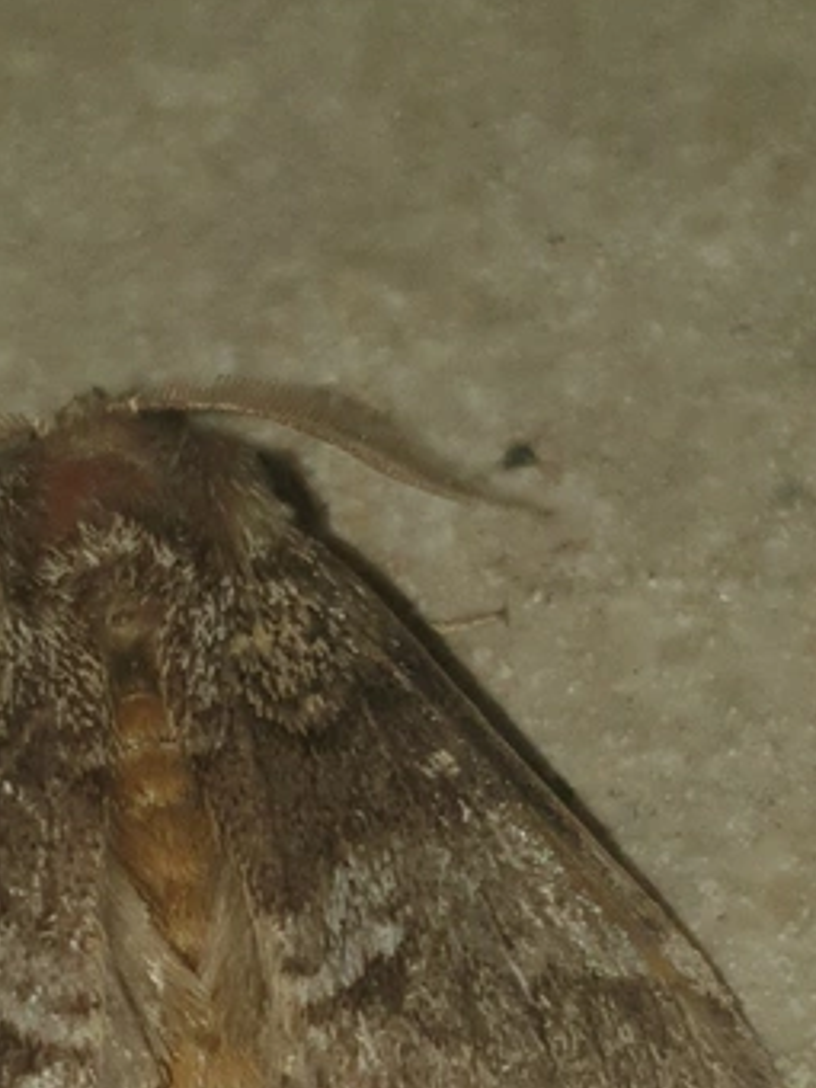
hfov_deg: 29.0
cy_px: 806
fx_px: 1540
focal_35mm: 49
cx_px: 163
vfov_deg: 38.0
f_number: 1.5
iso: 50
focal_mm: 4.3
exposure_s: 1/4032
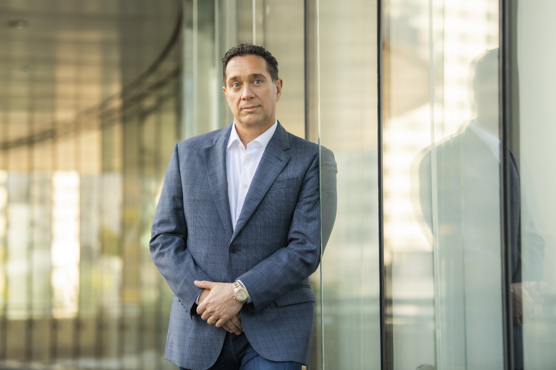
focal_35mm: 110
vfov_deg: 12.5
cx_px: 278
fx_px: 1699
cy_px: 185
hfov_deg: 18.6
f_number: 2.8
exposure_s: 1/320
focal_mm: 110
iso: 320
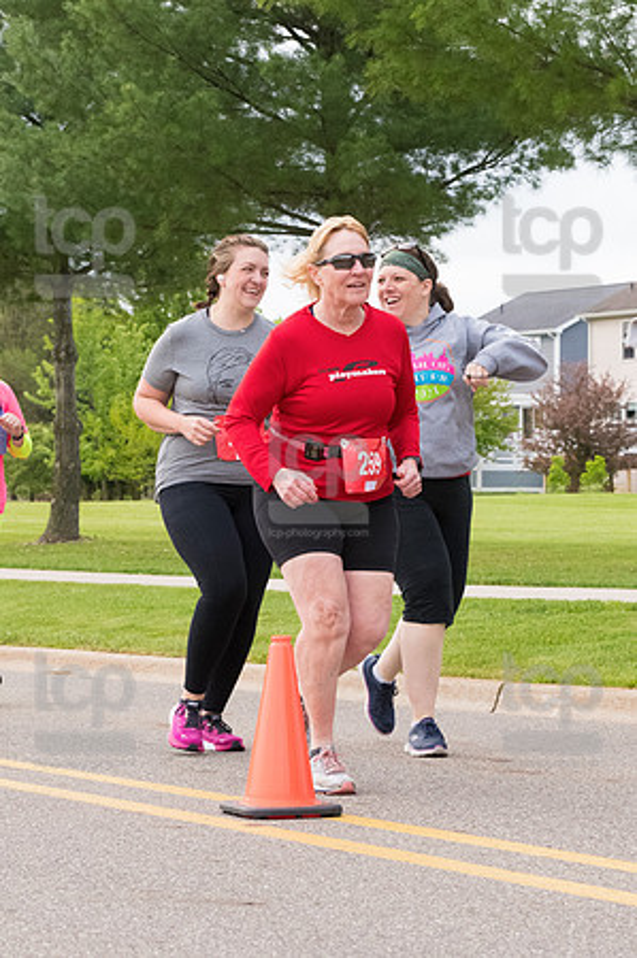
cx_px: 318
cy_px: 479
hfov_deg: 11.7
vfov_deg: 17.5
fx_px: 3112
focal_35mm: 117
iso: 4000
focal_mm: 78
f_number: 7.1
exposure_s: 1/1600
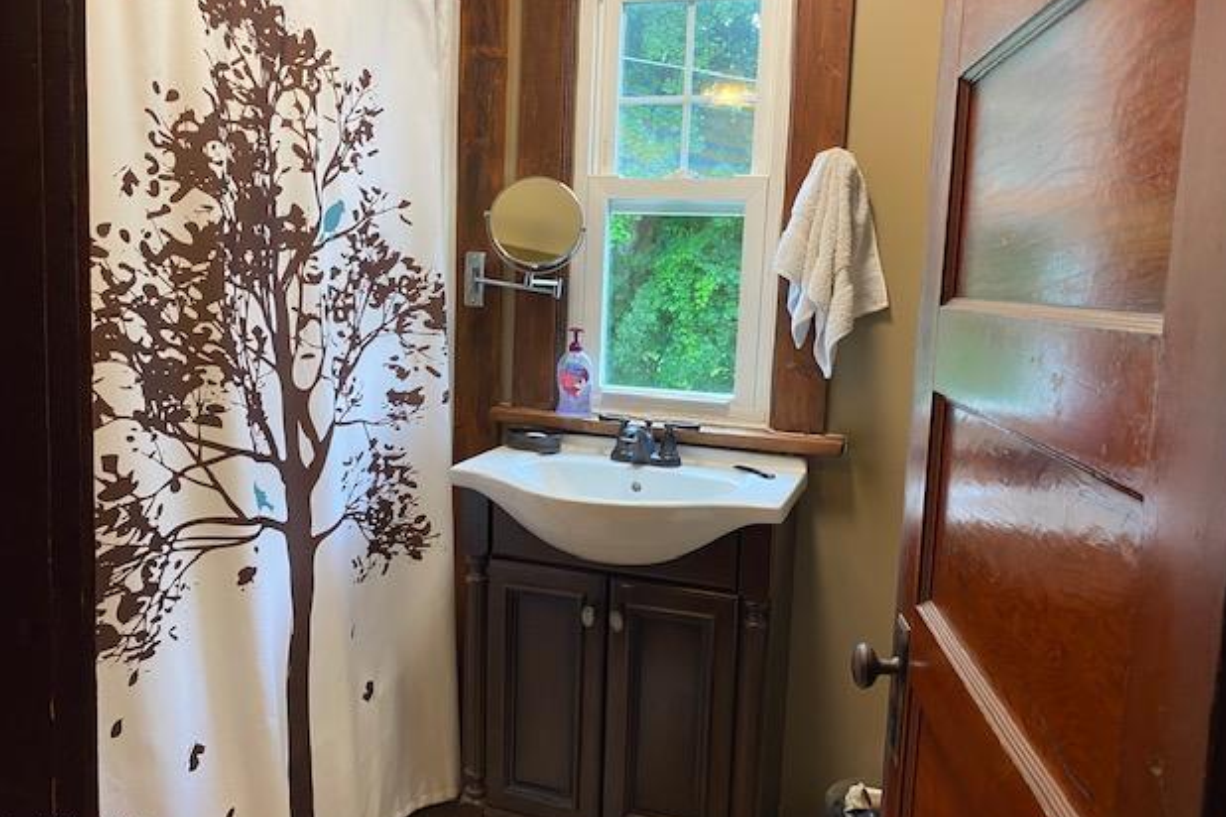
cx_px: 619
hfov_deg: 65.5
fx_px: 953
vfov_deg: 46.4
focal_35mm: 28
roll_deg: -1.6
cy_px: 397
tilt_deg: -6.2
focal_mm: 4.25
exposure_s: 1/60
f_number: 1.8
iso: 125
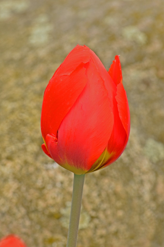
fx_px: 1081
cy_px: 124
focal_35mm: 158
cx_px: 82
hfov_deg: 8.7
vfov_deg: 13.1
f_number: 8
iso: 450
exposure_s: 1/80
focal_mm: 105
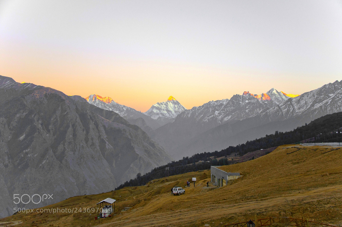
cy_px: 114
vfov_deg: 34.1
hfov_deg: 49.6
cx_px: 171
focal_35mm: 39
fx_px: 370
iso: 100
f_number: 4.5
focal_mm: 26
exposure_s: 1/40
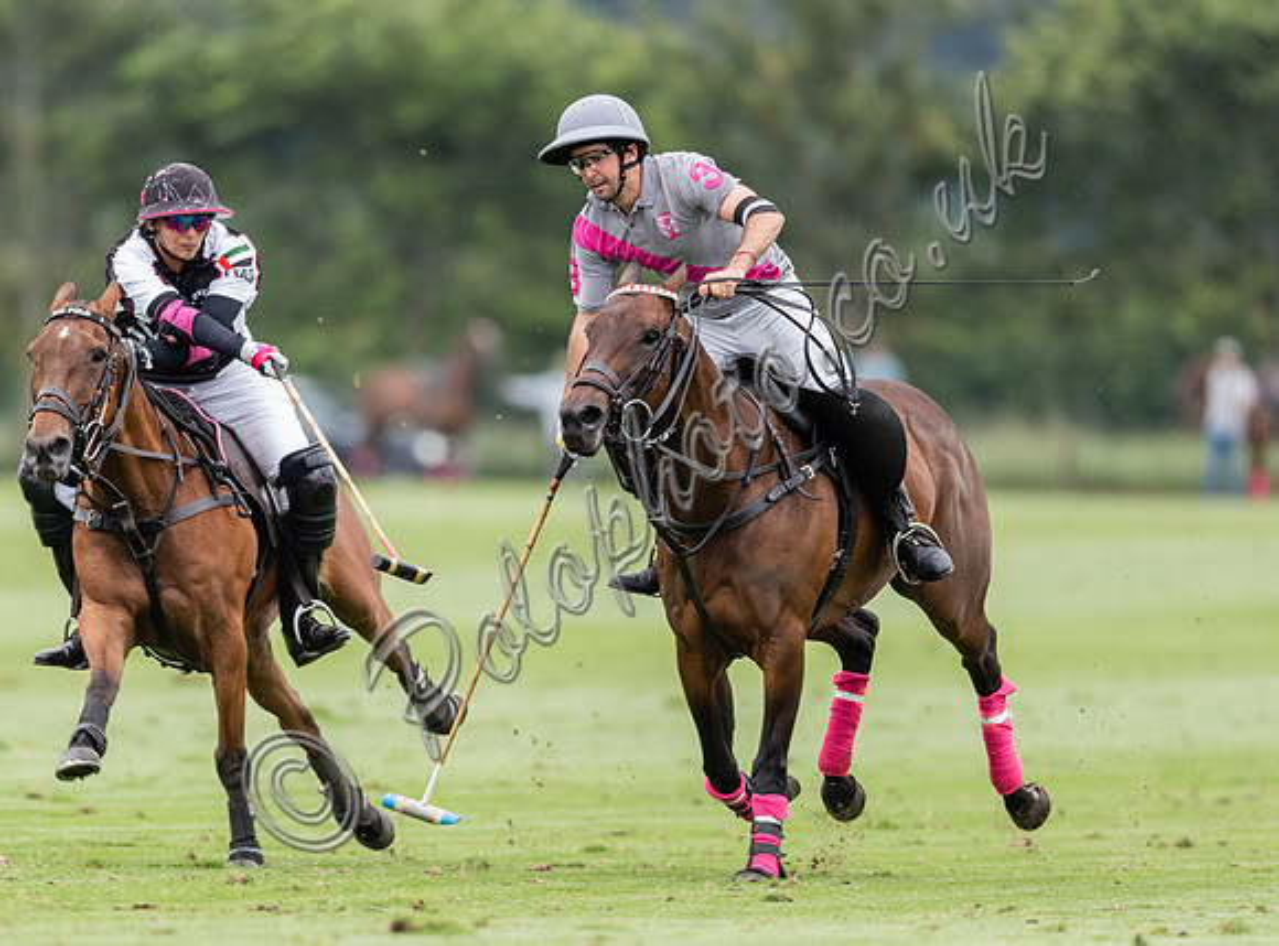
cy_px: 397
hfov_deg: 2.7
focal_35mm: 736
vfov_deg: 2.0
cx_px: 499
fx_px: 27068
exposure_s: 1/1600
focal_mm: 500
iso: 800
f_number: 4
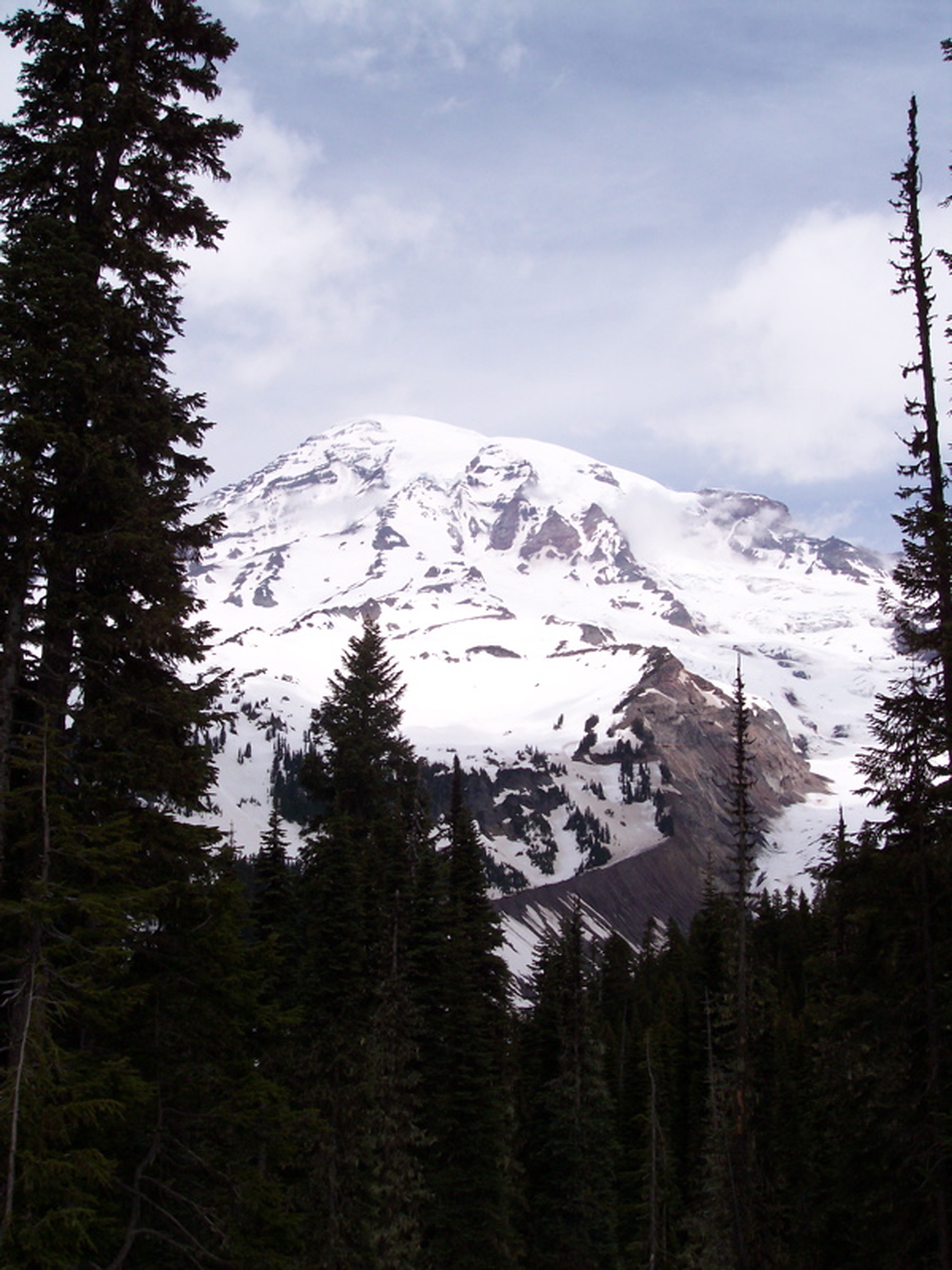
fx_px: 1394
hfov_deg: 37.7
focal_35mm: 38
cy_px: 635
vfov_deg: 49.0
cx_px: 476
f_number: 4.8
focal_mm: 8
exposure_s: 1/1000
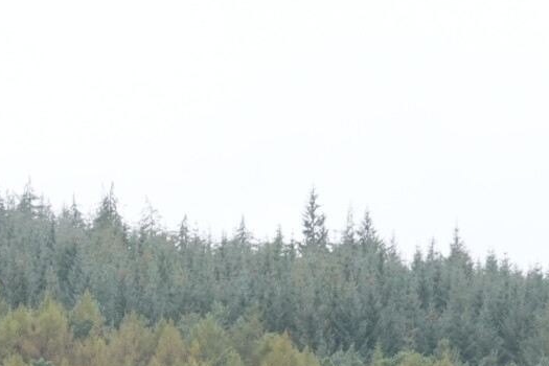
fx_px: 3644
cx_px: -228
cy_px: 844
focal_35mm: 239
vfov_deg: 5.6
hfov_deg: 8.5
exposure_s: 1/160
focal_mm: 49
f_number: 4.5
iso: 1000
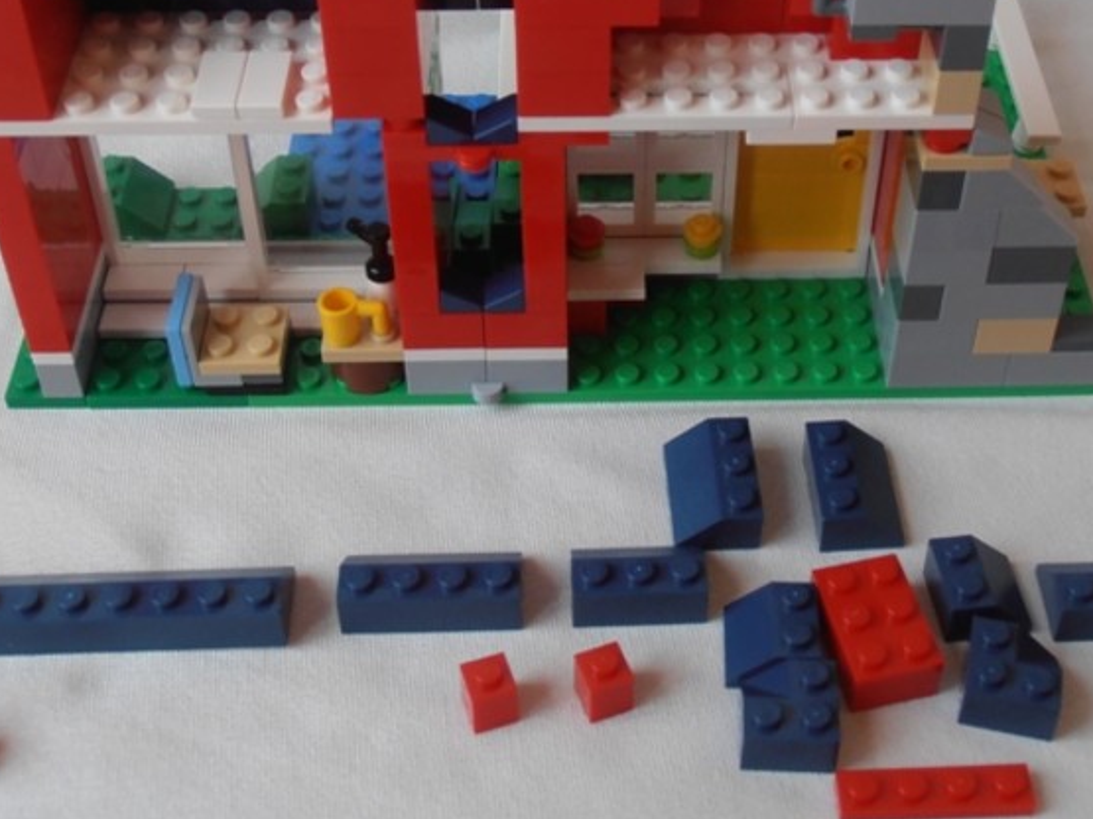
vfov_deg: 24.2
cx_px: 640
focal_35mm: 60
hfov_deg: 32.1
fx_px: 1894
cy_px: 227
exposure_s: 1/50
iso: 80
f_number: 3.9
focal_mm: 6.61
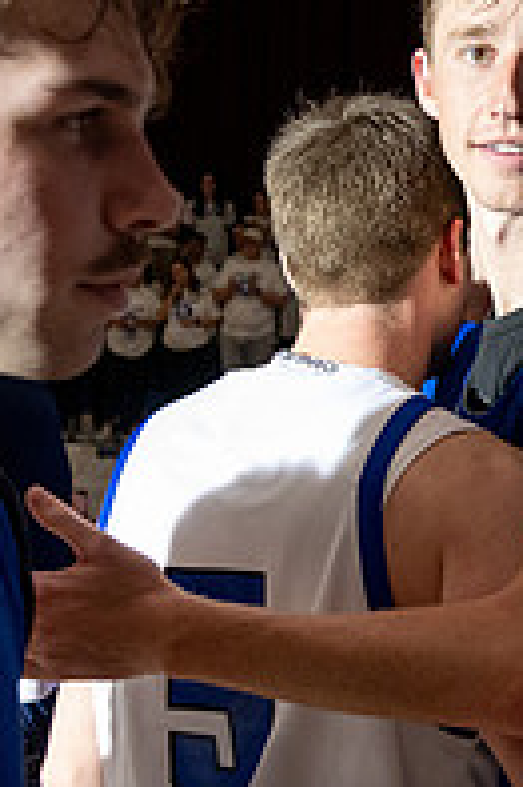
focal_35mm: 79
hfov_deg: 16.3
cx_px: 689
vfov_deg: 25.7
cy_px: 451
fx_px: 1724
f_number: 4
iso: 2000
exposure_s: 1/500
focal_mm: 23
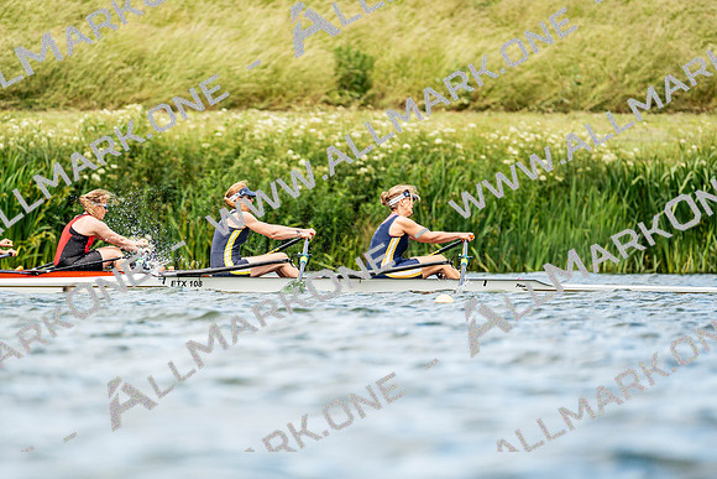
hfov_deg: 3.4
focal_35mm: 600
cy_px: 240
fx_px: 11952
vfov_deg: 2.3
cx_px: 358
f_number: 6.3
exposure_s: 1/2000
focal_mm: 600
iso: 500
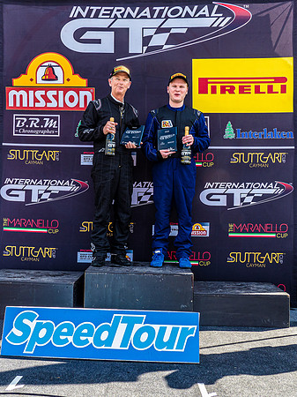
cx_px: 123
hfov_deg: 40.9
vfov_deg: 53.1
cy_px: 198
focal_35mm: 35
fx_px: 397
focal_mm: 13
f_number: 7.1
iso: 200
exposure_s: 1/125
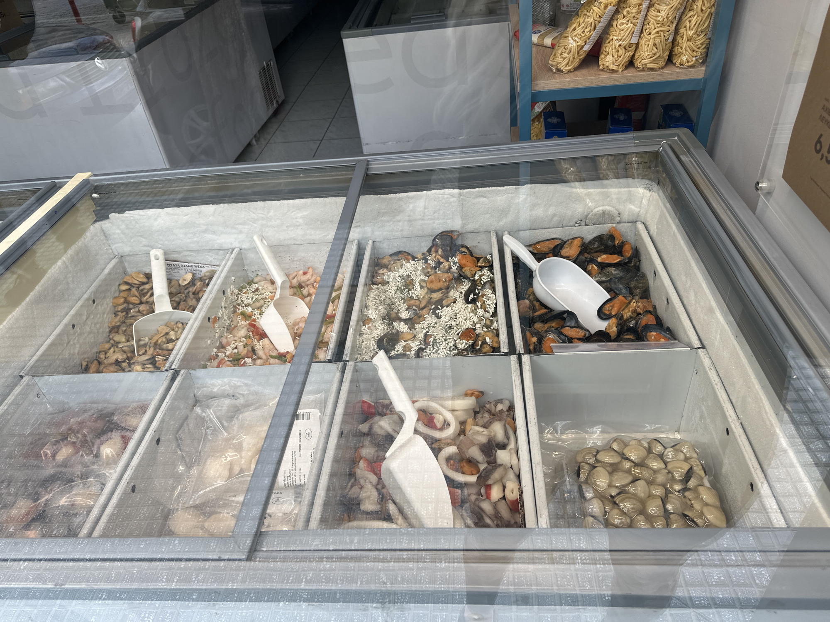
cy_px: 311
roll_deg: +8.0
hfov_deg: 71.6
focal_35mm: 24
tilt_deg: -39.1
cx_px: 415
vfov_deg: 56.8
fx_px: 575
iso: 50
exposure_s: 1/123
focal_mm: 6.86
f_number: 1.78
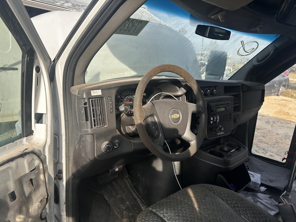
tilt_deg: -13.9
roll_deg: -2.6
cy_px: 111
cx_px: 148
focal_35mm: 24
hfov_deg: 71.6
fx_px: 205
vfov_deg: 56.8
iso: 80
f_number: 1.78
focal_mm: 6.86
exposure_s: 1/1473
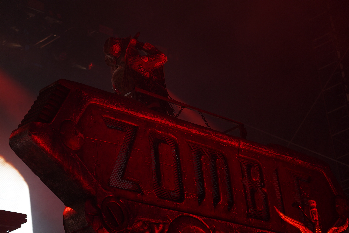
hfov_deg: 19.5
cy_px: 116
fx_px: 1018
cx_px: 174
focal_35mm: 105
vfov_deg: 13.0
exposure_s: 1/125
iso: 800
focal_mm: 105
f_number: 4
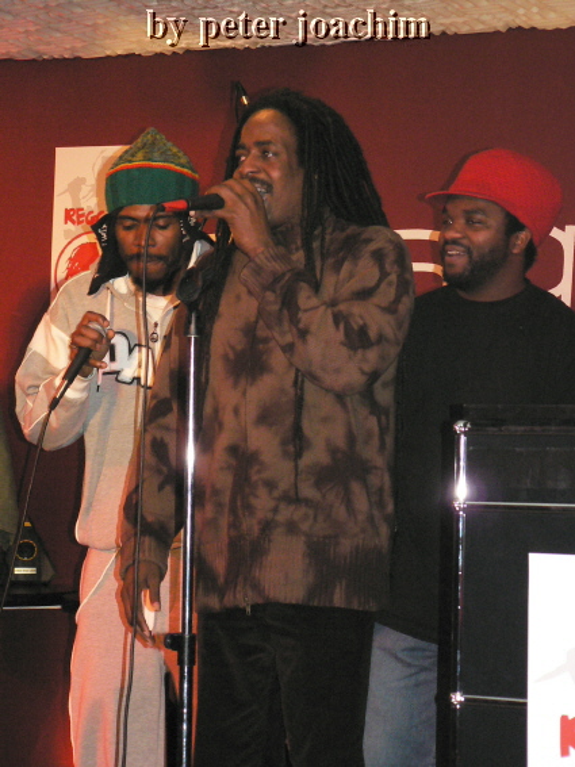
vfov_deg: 21.3
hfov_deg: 16.1
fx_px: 2038
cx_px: 288
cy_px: 384
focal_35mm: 92
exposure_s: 1/60
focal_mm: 15.8
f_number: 3.2
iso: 400
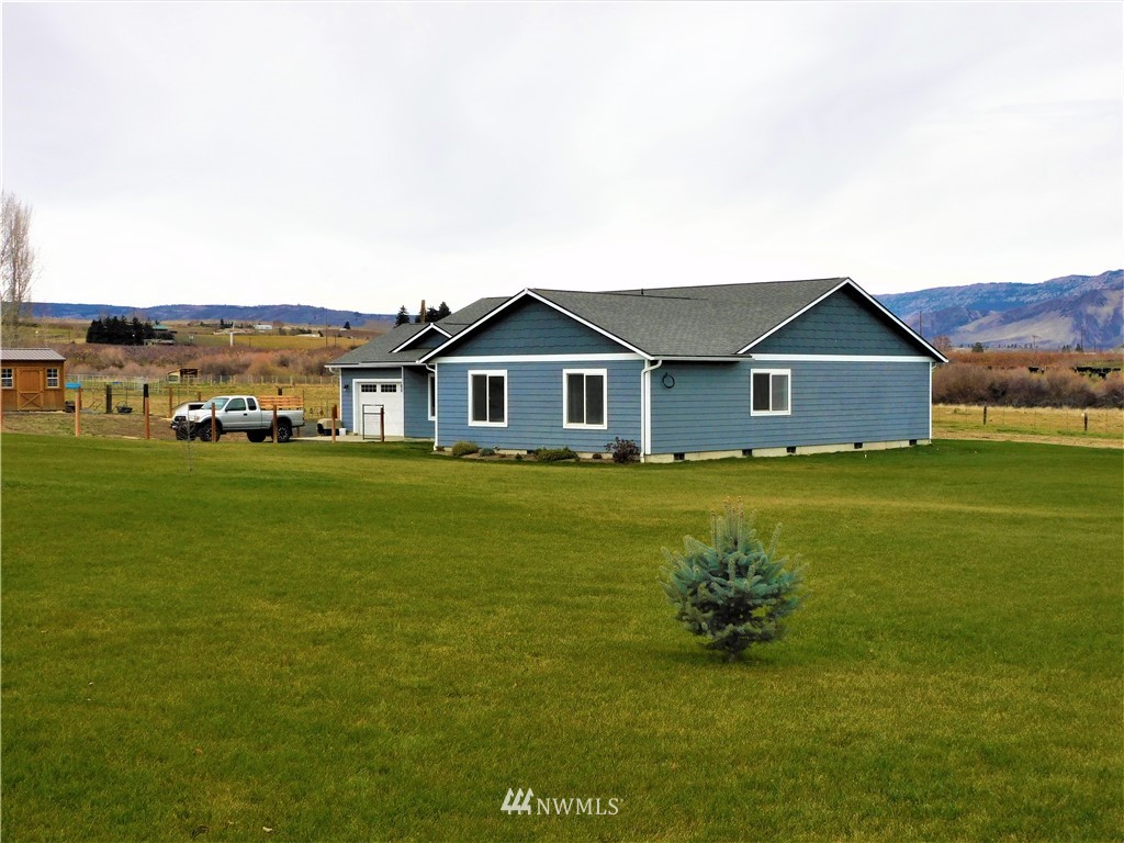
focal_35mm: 50
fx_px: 1624
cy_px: 422
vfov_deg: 29.1
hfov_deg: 38.2
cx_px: 562
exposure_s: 1/160
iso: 125
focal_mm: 9
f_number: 4
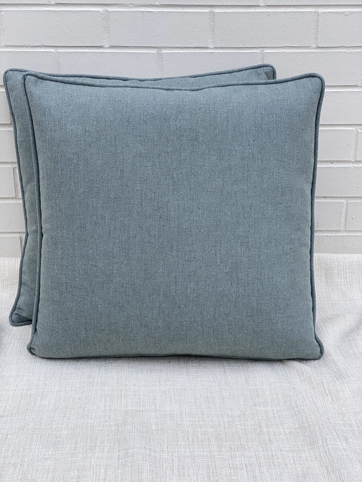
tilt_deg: -16.7
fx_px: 725
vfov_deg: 36.8
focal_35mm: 52
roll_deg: -1.2
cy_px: 241
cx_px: 181
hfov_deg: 28.0
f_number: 2
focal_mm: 6
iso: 20
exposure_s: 1/335
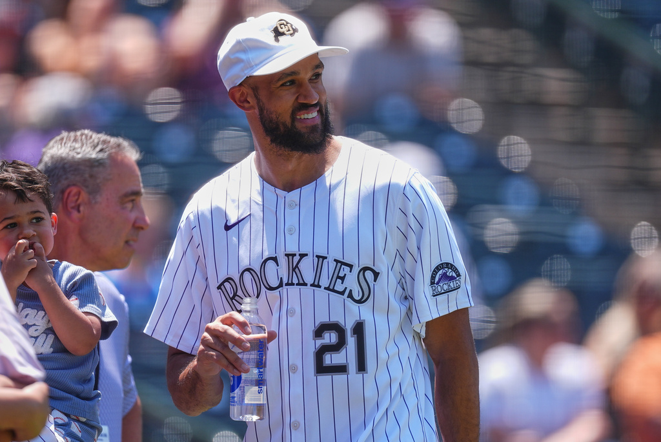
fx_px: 16534
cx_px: 330
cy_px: 221
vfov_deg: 1.5
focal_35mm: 900
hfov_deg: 2.3
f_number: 4
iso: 200
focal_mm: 600
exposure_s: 1/800
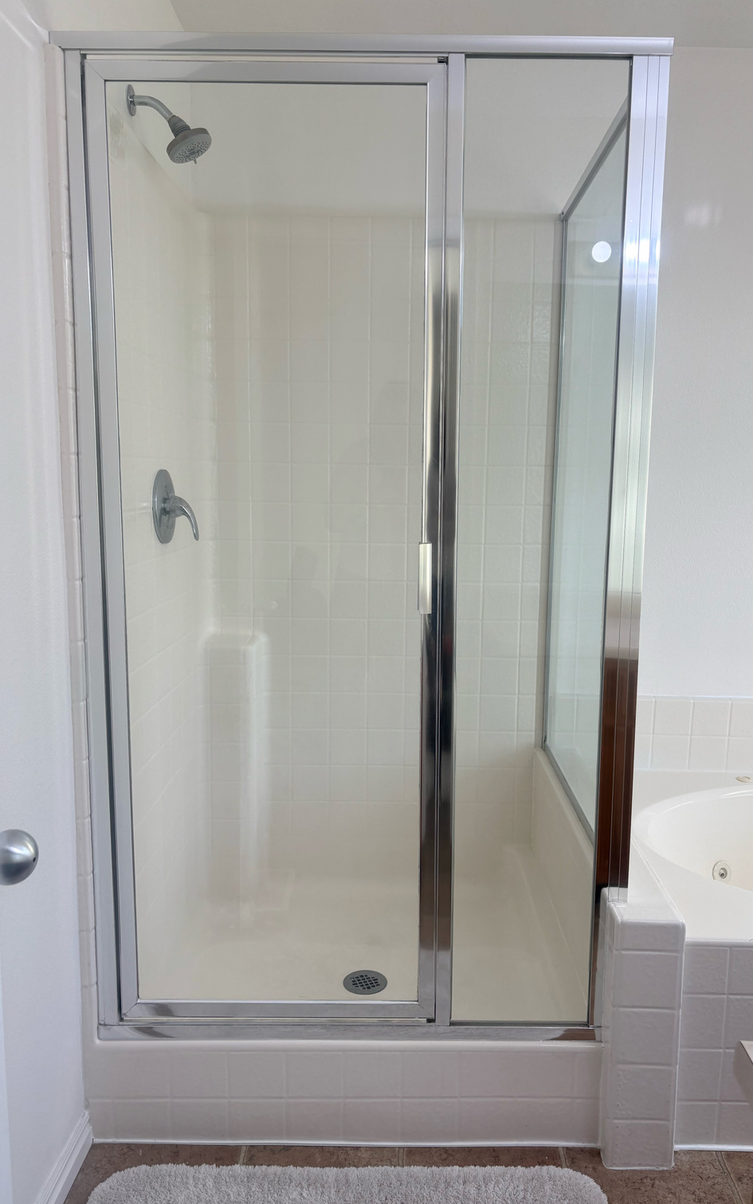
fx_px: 919
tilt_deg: -7.6
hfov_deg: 44.5
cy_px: 608
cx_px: 398
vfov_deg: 66.5
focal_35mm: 28
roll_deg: -0.3
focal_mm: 5.96
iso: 40
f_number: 1.6
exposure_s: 1/192
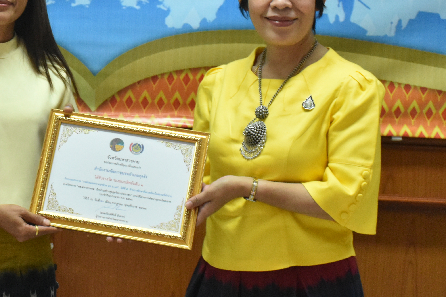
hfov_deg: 18.4
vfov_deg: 12.5
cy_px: 76
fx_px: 1351
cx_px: 38
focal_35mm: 109
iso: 3200
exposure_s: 1/160
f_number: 6.3
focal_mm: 35
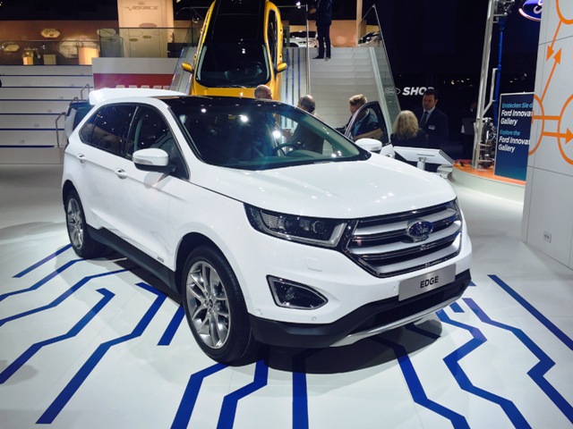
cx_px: 286
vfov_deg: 48.2
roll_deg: -0.3
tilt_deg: -10.3
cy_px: 214
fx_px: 480
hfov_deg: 61.7
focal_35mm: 29
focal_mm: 4.15
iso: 32
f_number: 2.2
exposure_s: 1/120
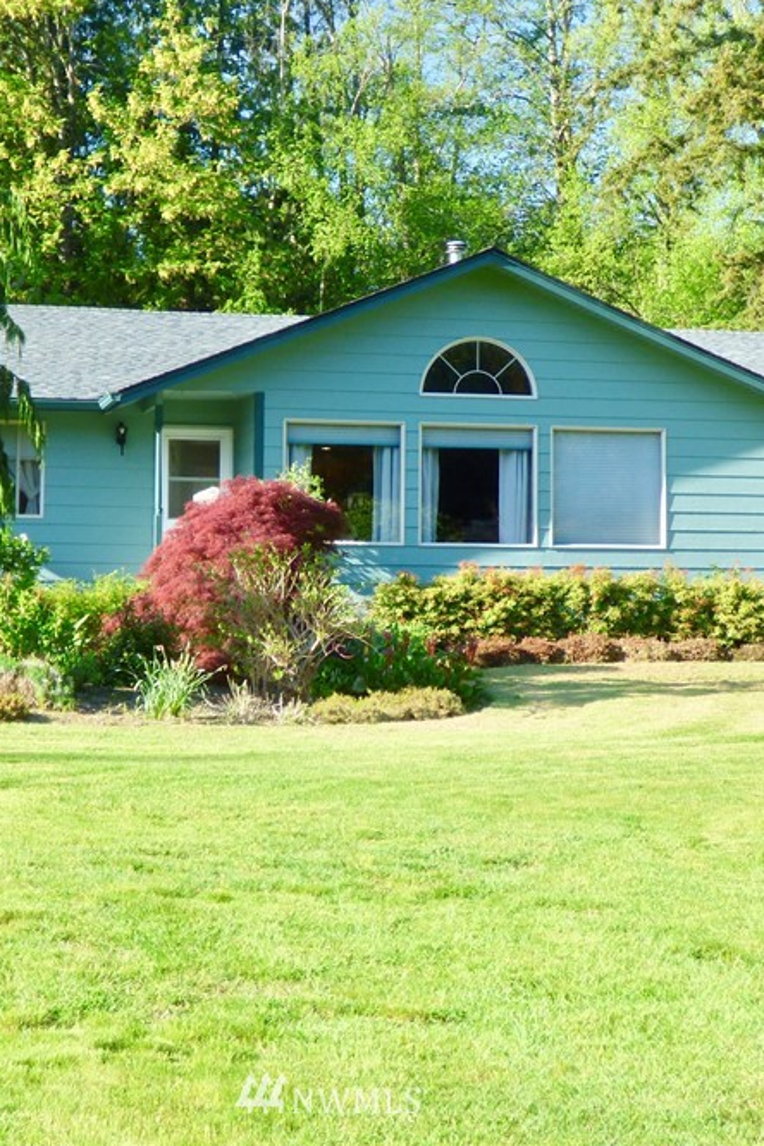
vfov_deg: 28.0
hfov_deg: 18.9
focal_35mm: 72
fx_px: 2292
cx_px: 332
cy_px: 497
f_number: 3.7
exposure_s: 1/125
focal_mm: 7.79
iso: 100
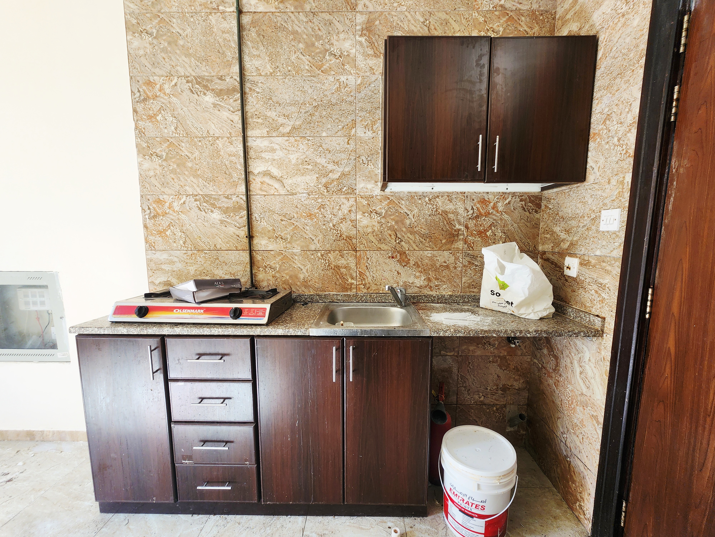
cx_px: 358
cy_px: 268
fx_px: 269
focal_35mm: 13
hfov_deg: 106.2
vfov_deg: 89.9
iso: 100
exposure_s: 1/60.2
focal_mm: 2.2
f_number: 2.2
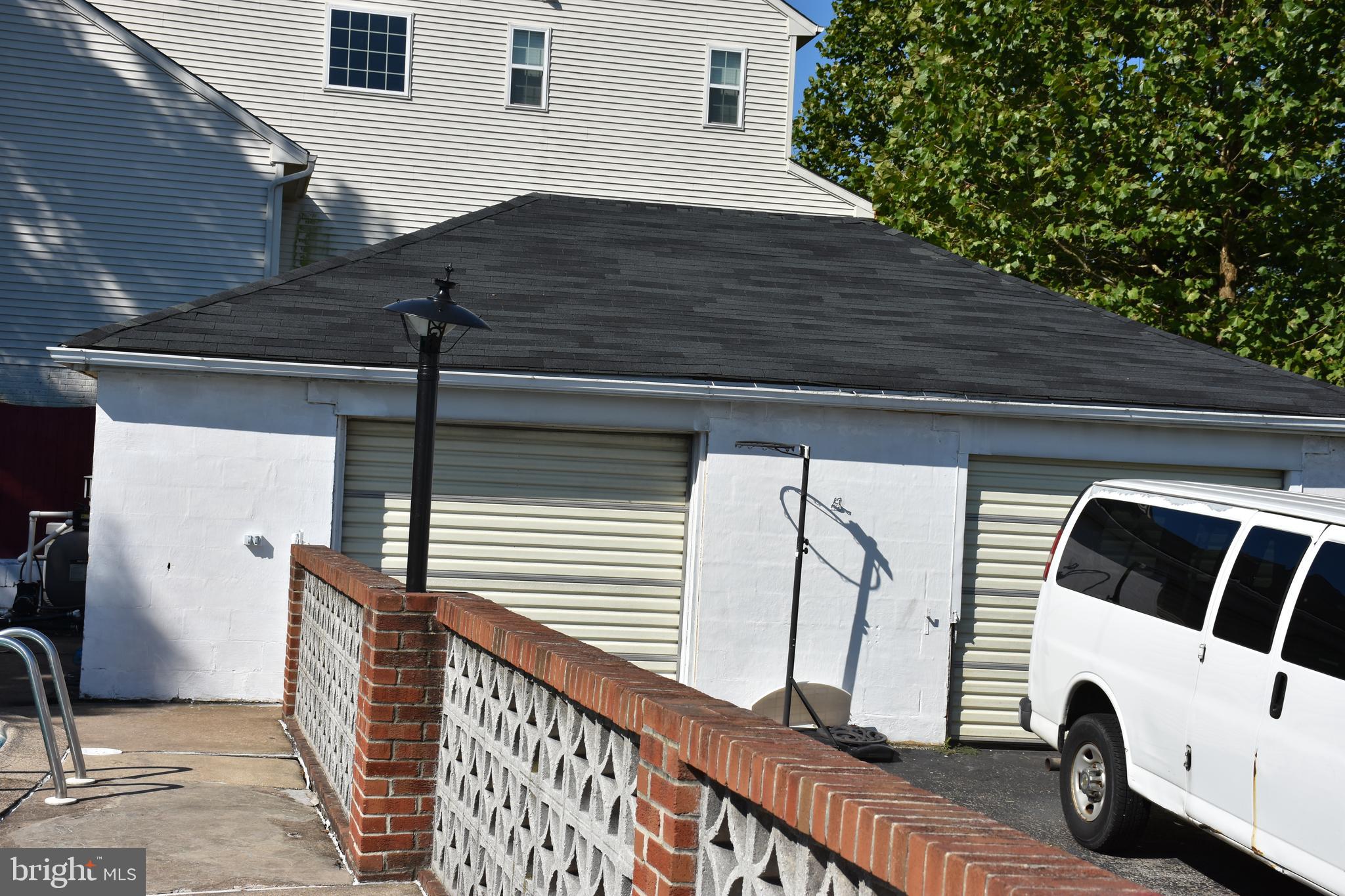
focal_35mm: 51
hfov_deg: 38.9
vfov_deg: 26.5
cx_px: 672
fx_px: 1905
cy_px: 448
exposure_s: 1/500
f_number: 8
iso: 110
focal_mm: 34
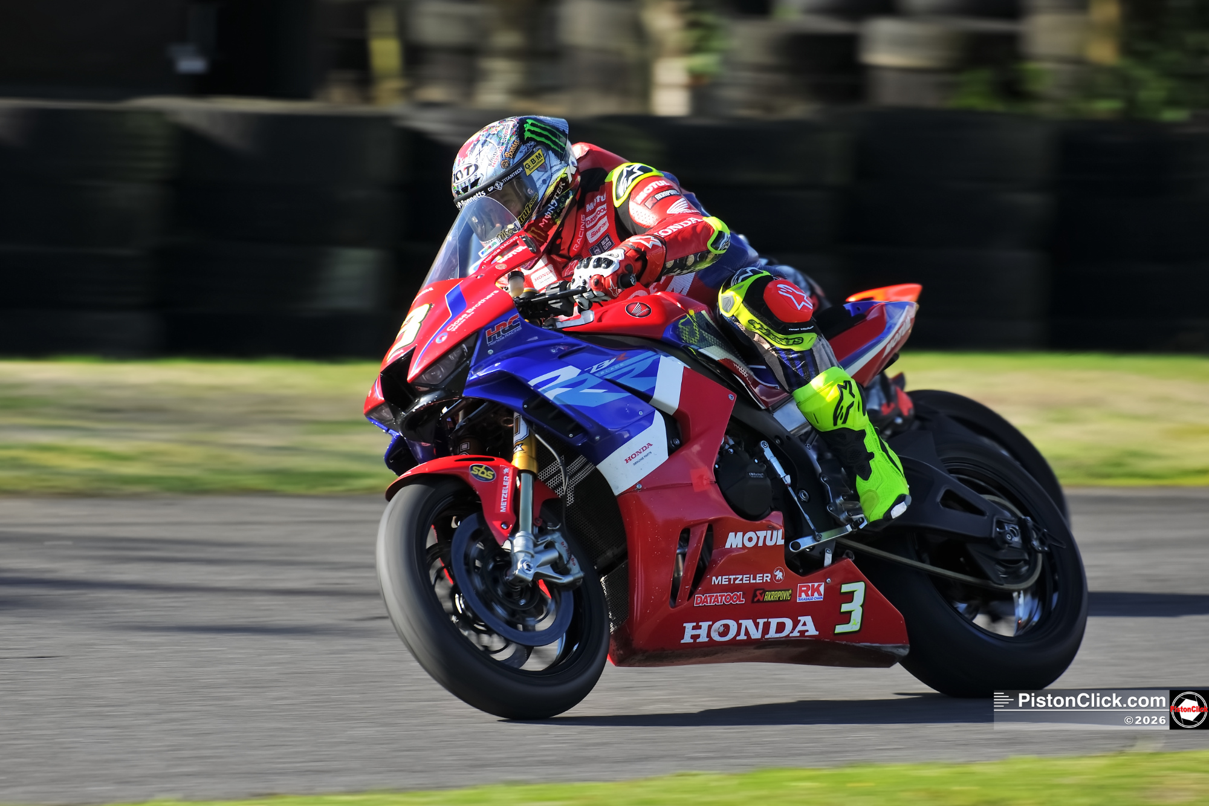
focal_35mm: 300
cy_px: 403
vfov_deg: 4.6
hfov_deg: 6.9
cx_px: 604
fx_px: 10073
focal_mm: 300
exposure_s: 1/250
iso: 125
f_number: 7.1
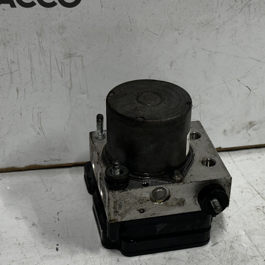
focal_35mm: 78
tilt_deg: -33.3
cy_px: 165
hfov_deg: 22.1
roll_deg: -2.0
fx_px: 676
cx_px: 180
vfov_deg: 22.1
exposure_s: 1/50
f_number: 1.78
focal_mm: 6.86
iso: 64
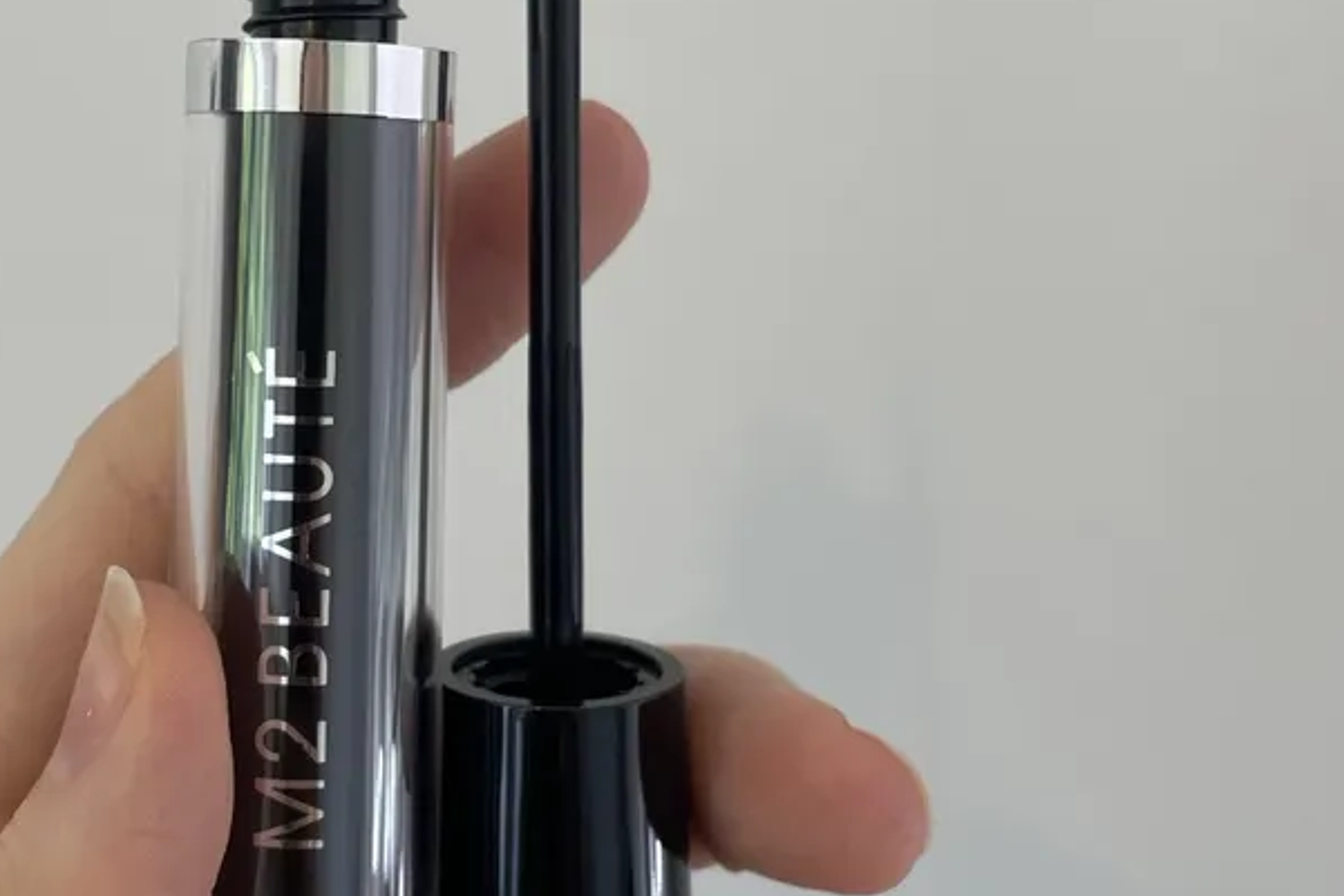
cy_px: 306
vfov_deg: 25.0
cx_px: 400
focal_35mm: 54
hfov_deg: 36.3
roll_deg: +0.6
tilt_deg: -28.0
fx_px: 2016
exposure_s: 1/121
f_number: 1.6
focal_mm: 4.2
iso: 80
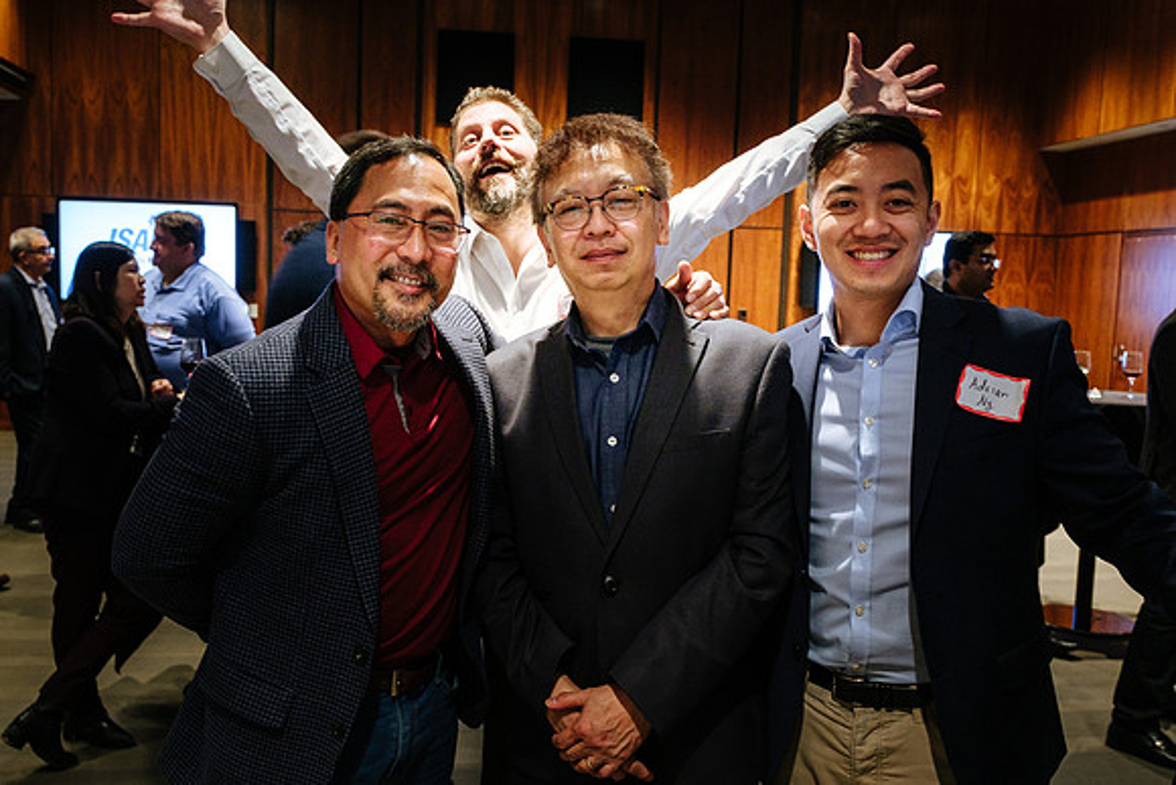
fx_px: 1055
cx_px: 543
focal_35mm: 32
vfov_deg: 40.8
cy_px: 417
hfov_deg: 58.2
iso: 640
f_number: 4
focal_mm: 20
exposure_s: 1/50
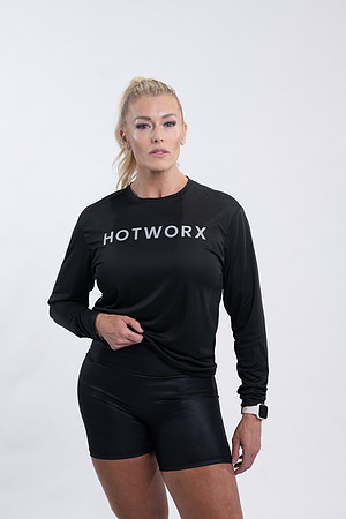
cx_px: 173
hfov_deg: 16.1
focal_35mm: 85
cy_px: 260
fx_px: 1225
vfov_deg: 23.9
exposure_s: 1/125
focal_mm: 85
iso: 200
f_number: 4
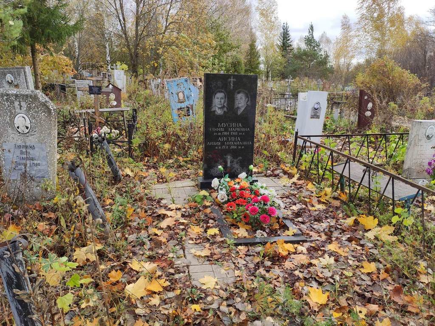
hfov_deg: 67.3
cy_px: 163
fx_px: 327
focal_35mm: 26
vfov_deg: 53.1
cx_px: 218
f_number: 1.75
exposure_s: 1/447
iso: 112
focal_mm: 4.77
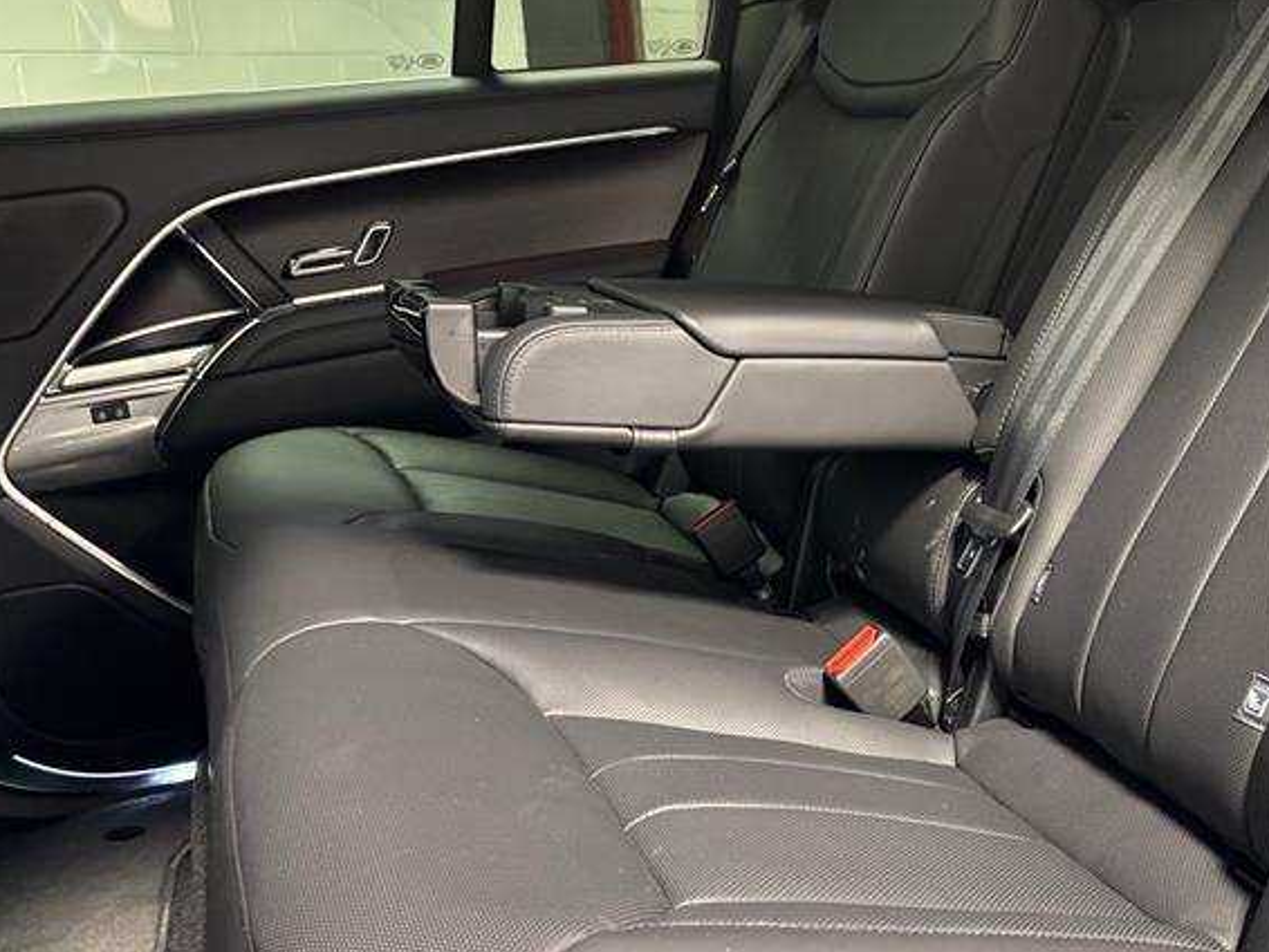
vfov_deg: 30.9
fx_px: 1724
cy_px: 452
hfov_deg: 39.5
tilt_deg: -11.7
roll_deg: +3.1
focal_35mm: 47
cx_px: 924
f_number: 1.6
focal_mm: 5.96
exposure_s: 1/60
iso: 320
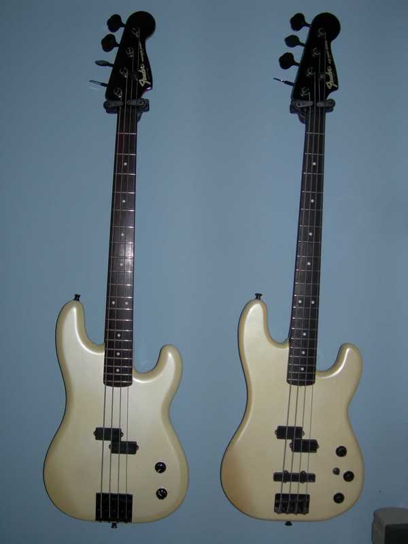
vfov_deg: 45.8
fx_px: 644
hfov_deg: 35.1
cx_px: 204
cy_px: 272
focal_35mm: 41
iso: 50
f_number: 2.9
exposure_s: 1/60.1
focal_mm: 8.5
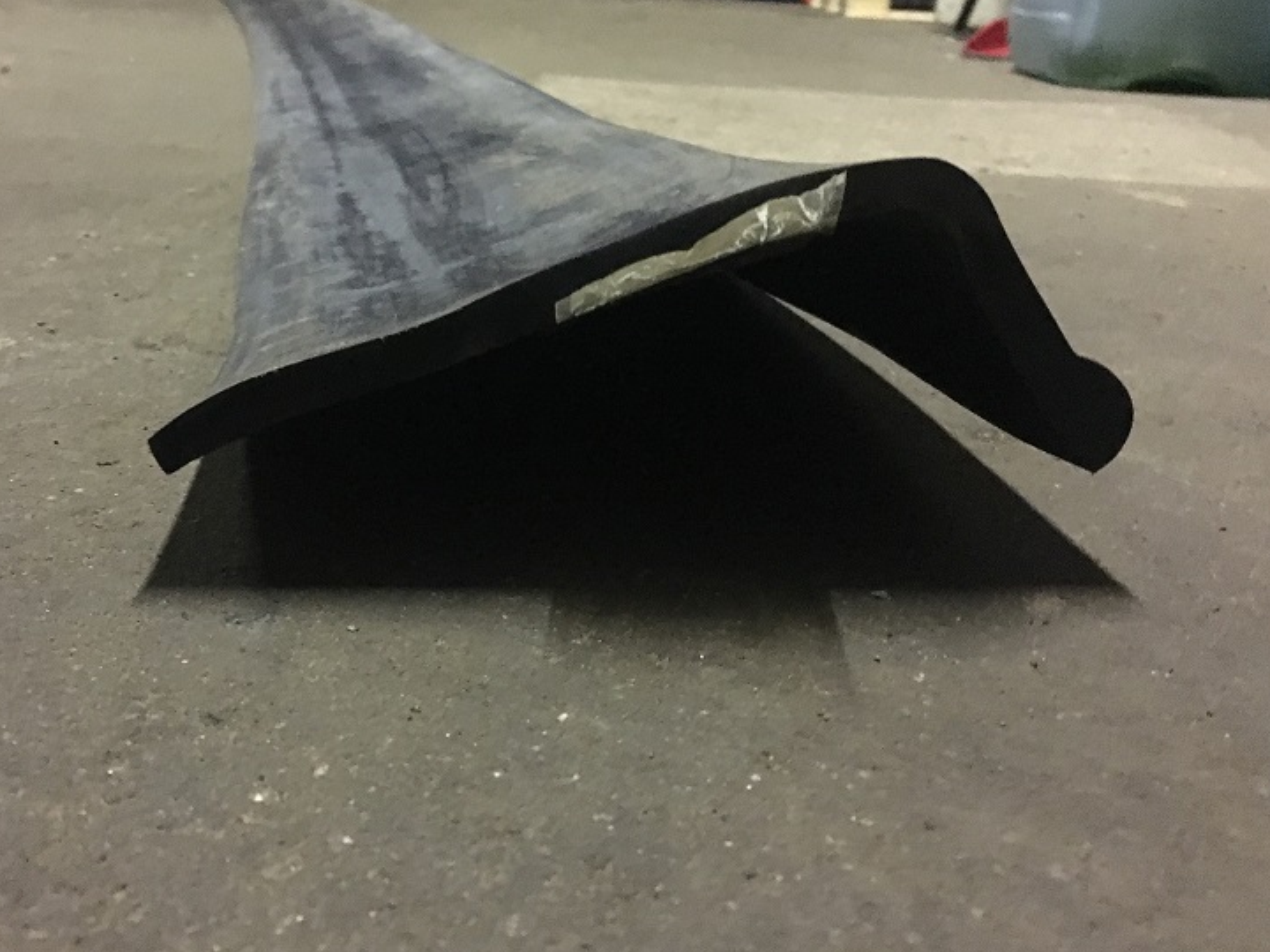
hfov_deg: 47.7
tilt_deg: -18.7
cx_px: 534
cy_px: 439
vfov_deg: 36.8
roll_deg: -4.3
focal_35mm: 39
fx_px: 1431
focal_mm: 4.15
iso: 640
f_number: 2.2
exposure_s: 1/17
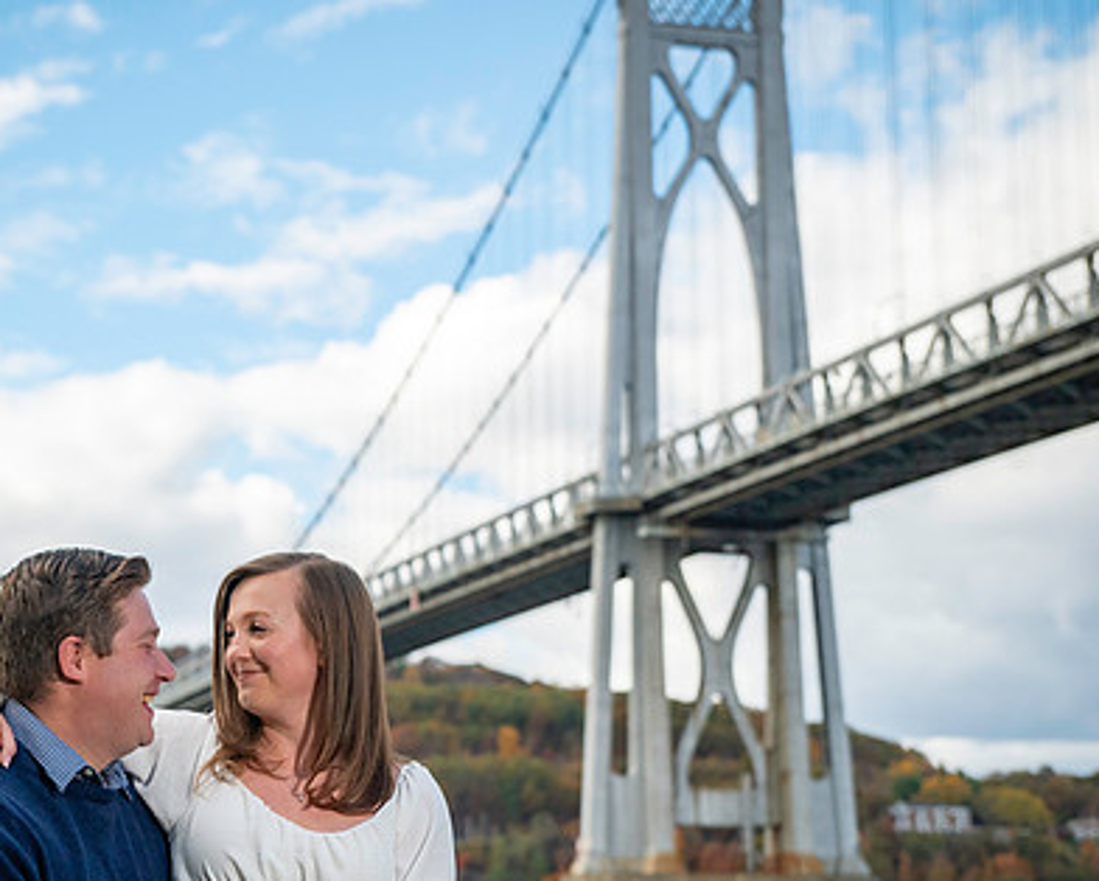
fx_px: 2734
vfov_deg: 18.3
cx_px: 383
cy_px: 474
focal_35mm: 84
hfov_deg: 22.7
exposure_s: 1/8000
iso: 1250
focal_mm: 48
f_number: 3.2
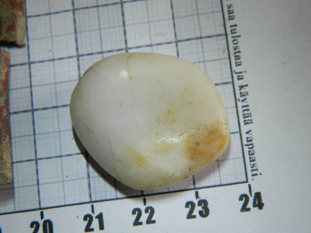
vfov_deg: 17.6
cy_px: 116
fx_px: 755
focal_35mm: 84
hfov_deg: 23.3
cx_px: 156
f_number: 4.2
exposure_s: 1/50
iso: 100
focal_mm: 15.1
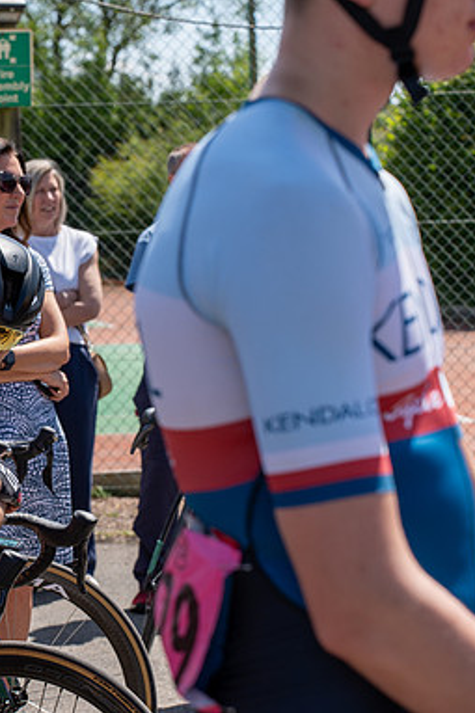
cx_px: -39
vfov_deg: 18.8
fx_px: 2159
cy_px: 358
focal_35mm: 109
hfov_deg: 12.4
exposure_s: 1/500
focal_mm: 72
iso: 100
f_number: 5.6
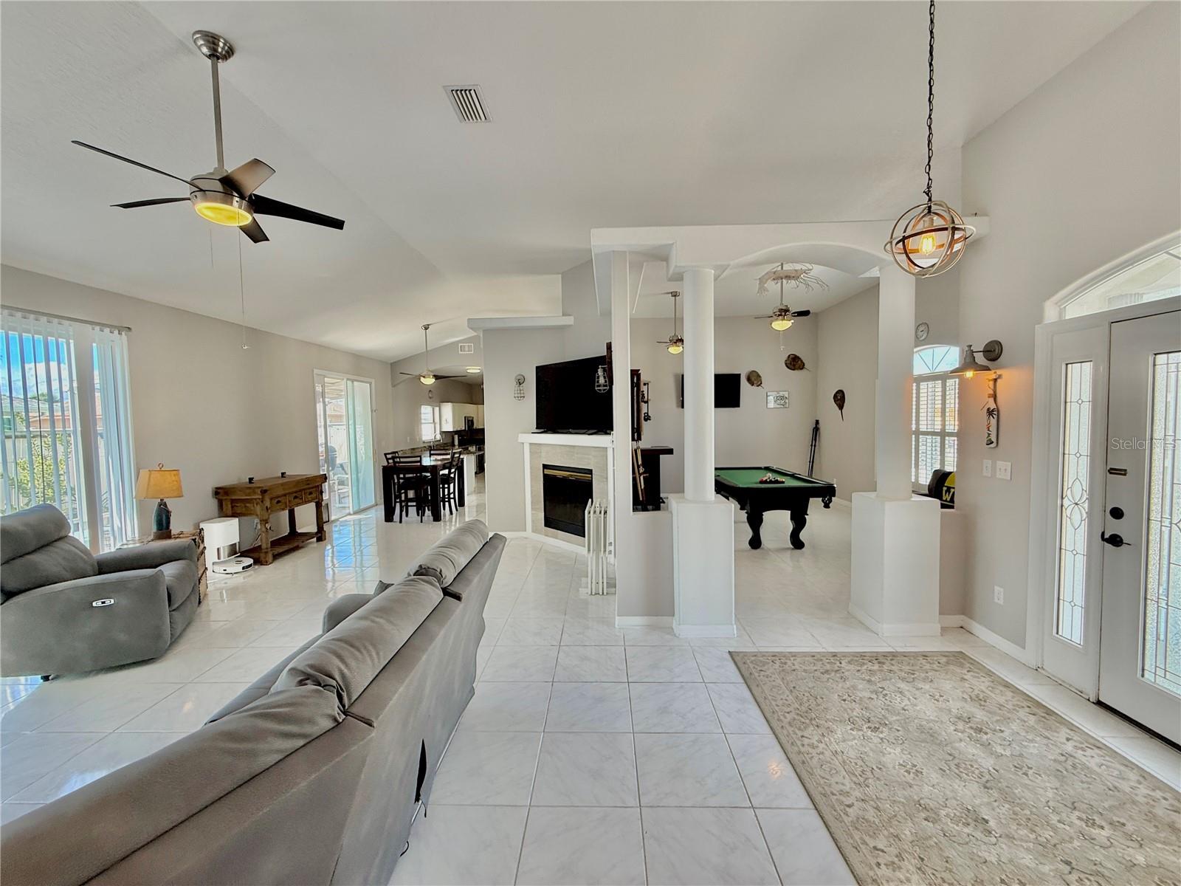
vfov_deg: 85.7
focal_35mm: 14
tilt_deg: -3.3
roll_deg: +0.6
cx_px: 590
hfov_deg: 102.1
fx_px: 478
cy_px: 443
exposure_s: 1/120
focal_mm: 2.22
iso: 125
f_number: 2.2
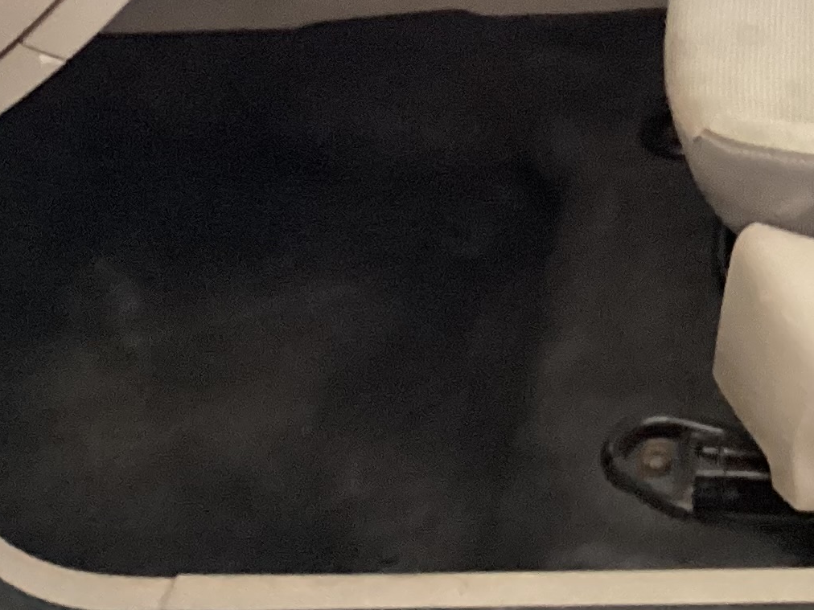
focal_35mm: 100
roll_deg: +1.2
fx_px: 2352
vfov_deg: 13.8
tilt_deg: -25.0
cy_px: -321
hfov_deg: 19.1
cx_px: 820
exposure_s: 1/60
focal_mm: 3.3
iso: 320
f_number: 2.4
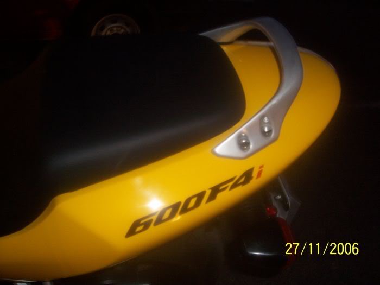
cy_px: 142
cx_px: 190
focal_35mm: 34
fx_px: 373
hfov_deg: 54.0
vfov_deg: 41.8
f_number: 2.7
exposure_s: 1/2
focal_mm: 5.6
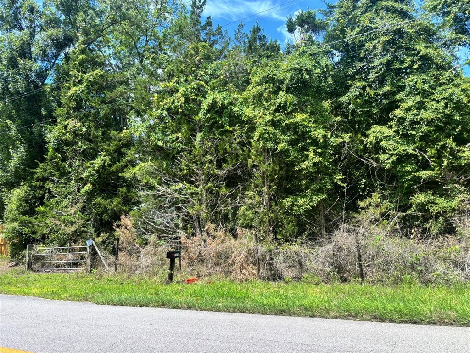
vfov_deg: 53.1
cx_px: 235
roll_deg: +3.2
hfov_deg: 67.3
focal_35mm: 26
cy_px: 176
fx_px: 353
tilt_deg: +8.1
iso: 50
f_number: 1.6
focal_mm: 5.96
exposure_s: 1/1007
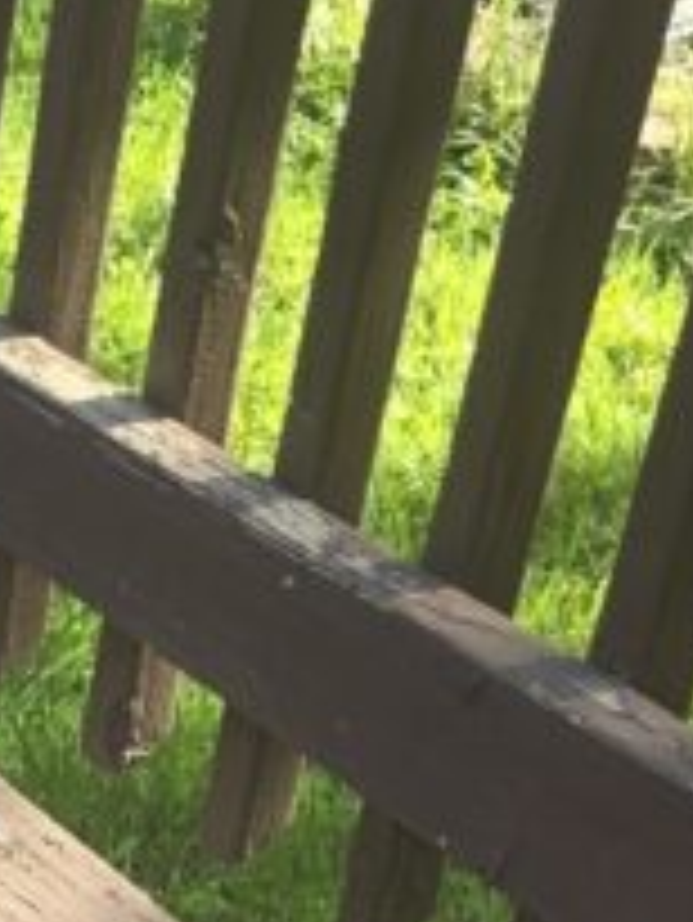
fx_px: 3066
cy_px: 1570
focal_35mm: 115
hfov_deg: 11.4
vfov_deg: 15.2
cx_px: -788
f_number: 1.7
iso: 32
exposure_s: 1/180
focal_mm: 6.3
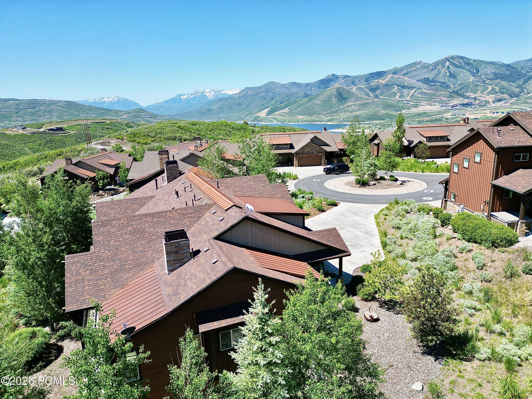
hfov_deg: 71.6
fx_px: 369
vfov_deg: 56.8
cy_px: 200
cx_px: 266
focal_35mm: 24
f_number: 1.7
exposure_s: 1/2000
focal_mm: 6.72
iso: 130
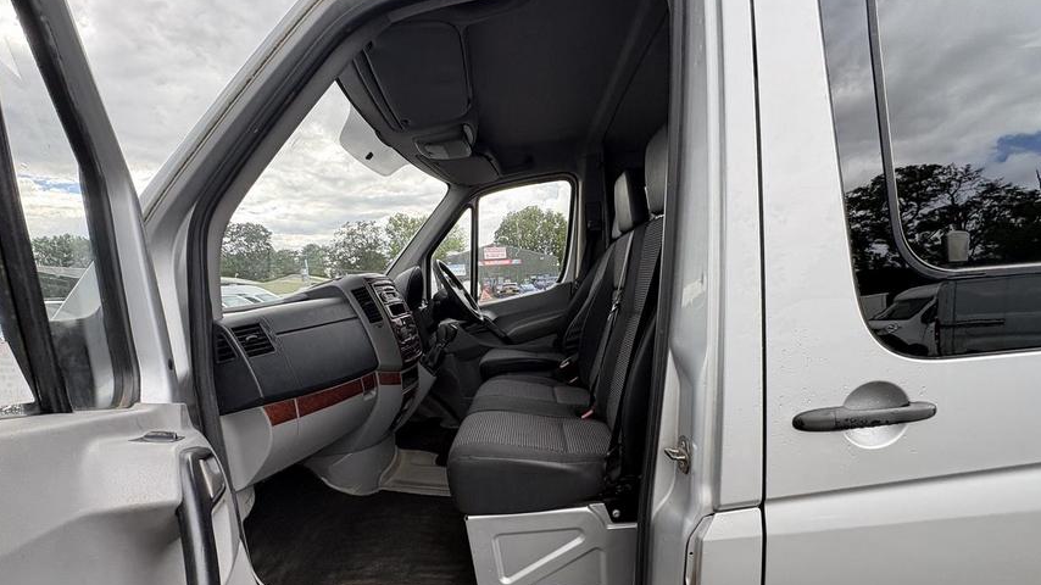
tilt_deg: -15.3
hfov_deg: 99.3
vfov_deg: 66.3
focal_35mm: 16
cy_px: 357
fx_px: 442
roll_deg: -1.2
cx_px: 538
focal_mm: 2.22
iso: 40
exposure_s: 1/194
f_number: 2.2
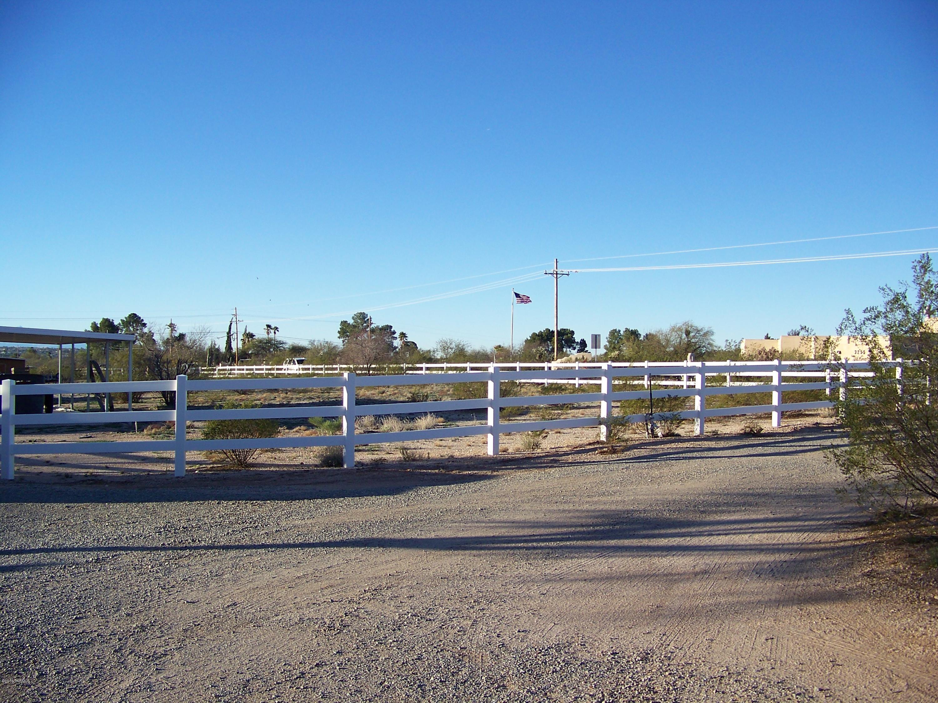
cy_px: 352
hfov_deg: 51.4
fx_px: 976
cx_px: 469
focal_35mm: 36
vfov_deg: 39.7
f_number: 2.8
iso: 64
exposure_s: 1/500
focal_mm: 5.85
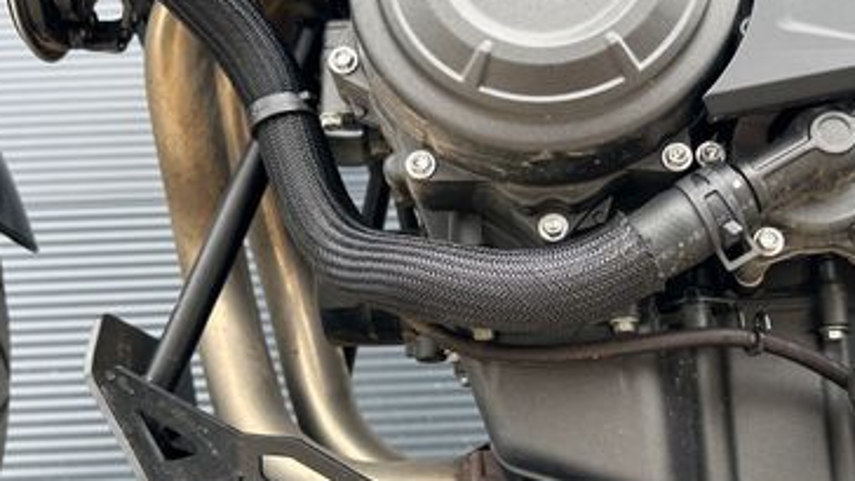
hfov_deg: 44.4
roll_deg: +2.9
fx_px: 1043
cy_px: 284
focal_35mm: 46
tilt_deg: +16.7
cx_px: 491
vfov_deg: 26.0
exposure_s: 1/121
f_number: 1.78
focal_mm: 6.86
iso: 64
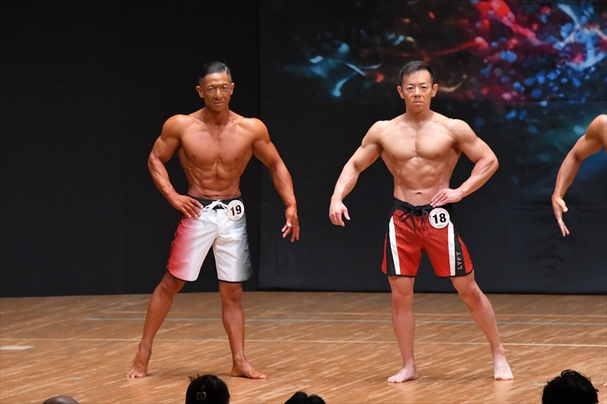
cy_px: 202
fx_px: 4803
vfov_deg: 4.8
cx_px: 304
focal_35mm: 285
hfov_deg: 7.2
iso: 8000
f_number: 5.6
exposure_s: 1/400
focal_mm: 190
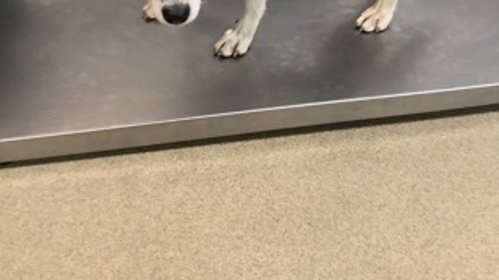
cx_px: 247
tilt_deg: -30.5
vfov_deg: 23.9
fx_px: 608
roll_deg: -2.9
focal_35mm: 46
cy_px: -47
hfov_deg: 44.6
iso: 250
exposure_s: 1/40
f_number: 2.4
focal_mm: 3.3
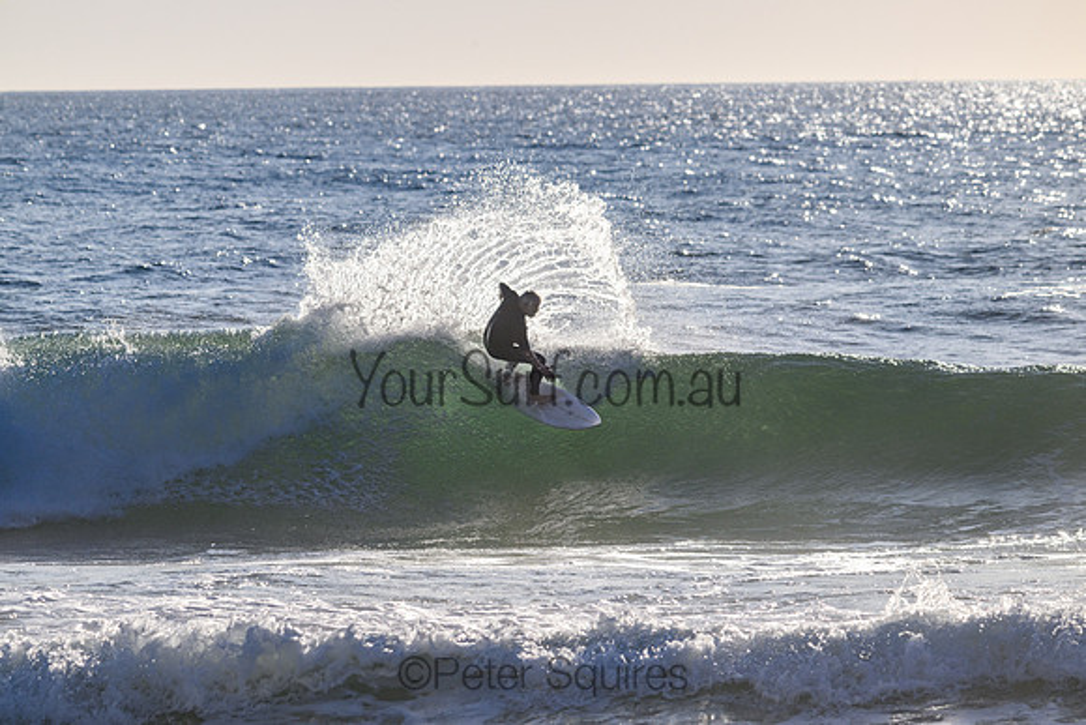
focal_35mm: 400
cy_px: 362
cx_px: 543
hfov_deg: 5.2
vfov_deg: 3.4
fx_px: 12069
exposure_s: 1/2000
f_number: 11
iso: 560
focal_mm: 400
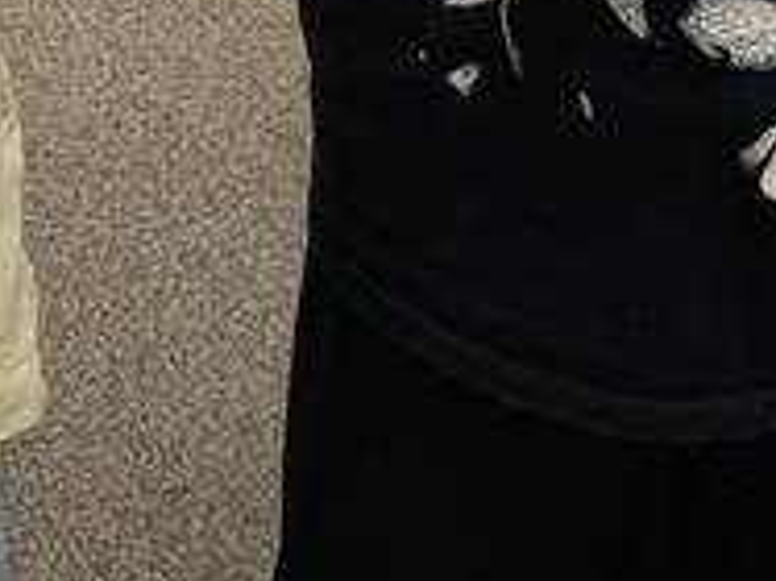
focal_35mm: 148
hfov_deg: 12.8
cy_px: -793
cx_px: -274
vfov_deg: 9.1
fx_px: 3316
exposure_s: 1/60
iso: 62
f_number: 1.73
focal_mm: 4.38
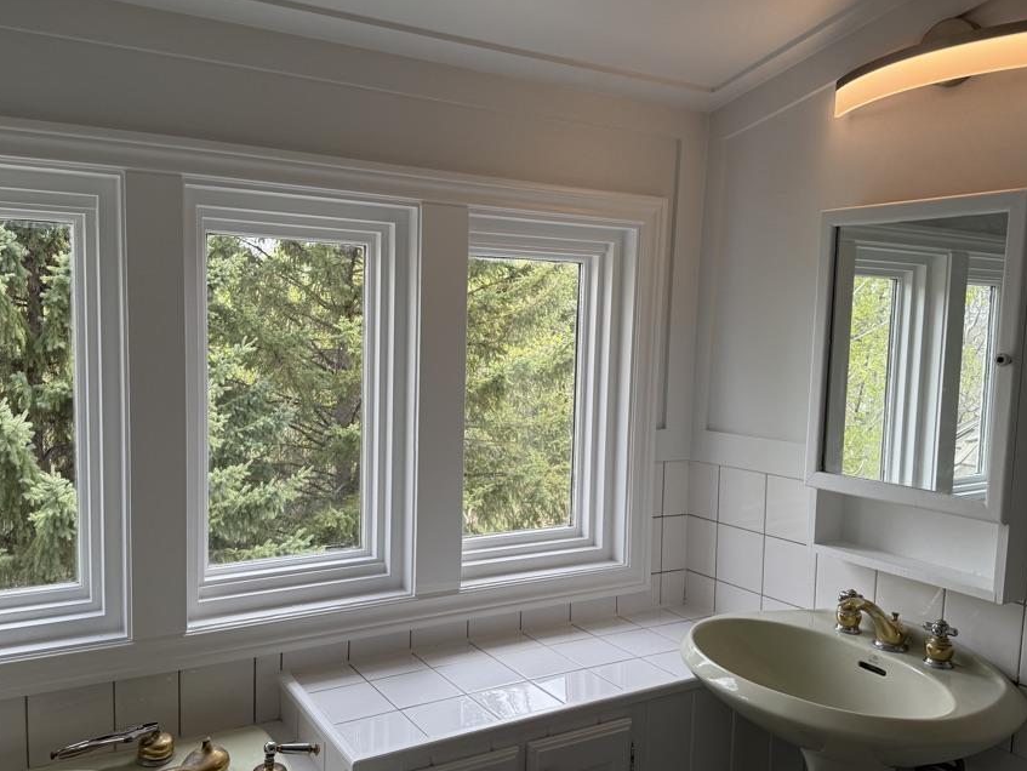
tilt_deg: -4.9
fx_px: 861
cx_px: 457
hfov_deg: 61.5
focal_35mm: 29
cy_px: 402
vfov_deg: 48.2
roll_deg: -1.6
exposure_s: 1/660
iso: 80
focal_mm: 6.76
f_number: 1.78
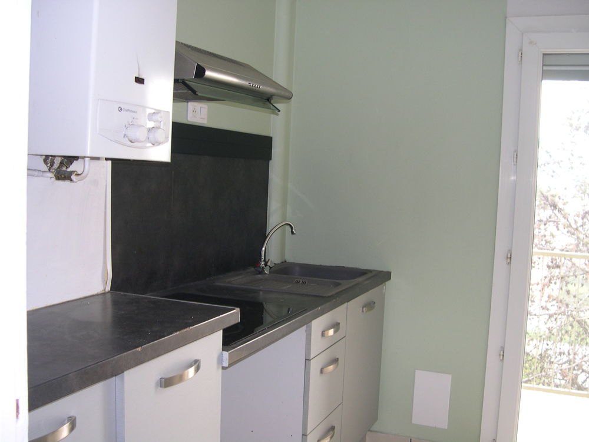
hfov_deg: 49.0
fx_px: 647
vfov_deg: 37.7
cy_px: 221
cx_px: 294
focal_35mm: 38
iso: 100
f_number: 2.8
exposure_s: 1/30
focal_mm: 8
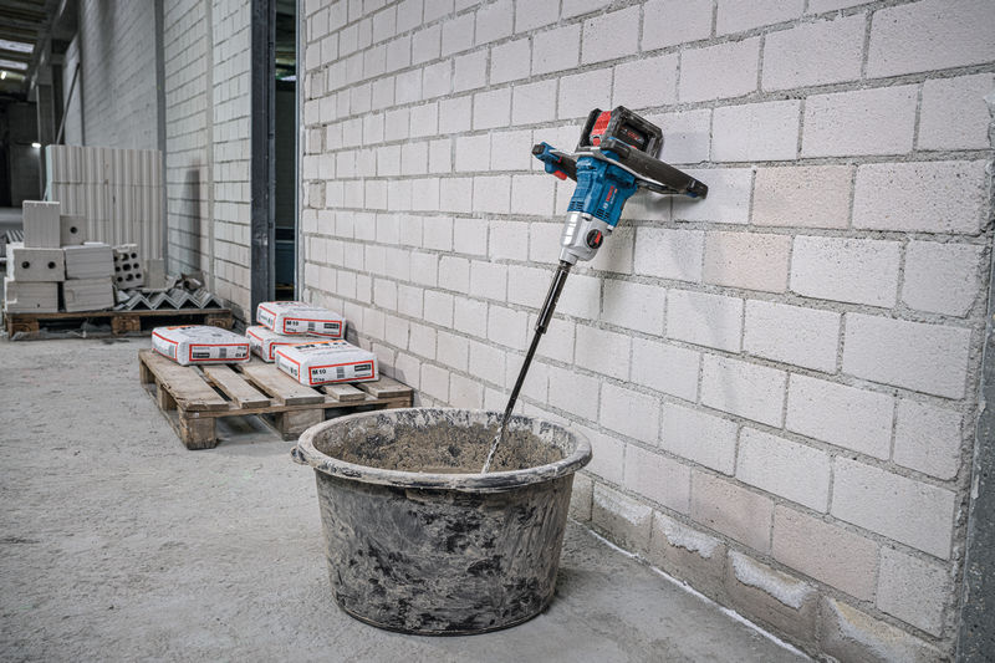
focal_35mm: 35
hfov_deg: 54.4
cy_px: 332
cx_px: 498
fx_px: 967
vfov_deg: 37.8
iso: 320
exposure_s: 1/60
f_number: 5.6
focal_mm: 35
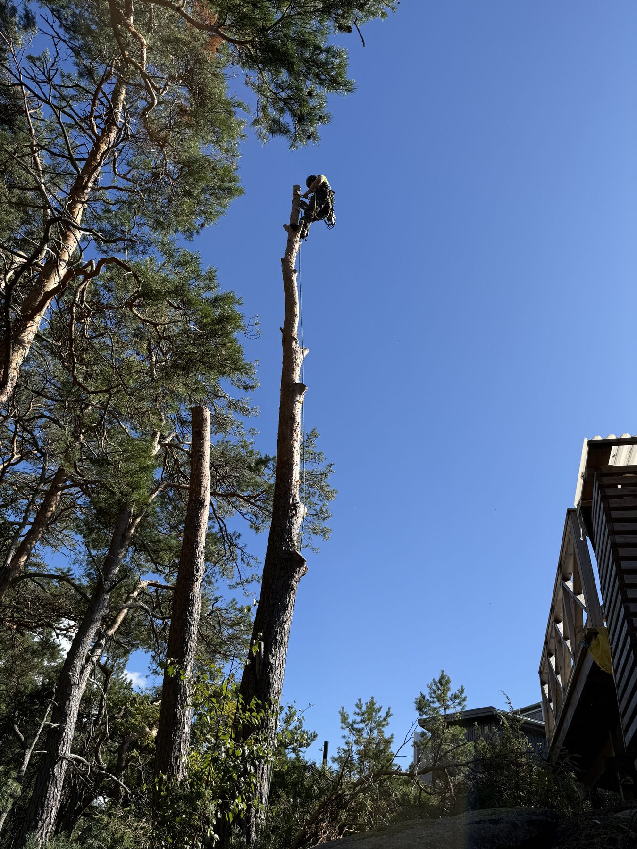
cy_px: 424
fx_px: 589
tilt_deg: +40.0
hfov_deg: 56.8
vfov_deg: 71.6
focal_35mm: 24
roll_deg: -8.0
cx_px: 318
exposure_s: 1/3759
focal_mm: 6.76
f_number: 1.78
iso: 80
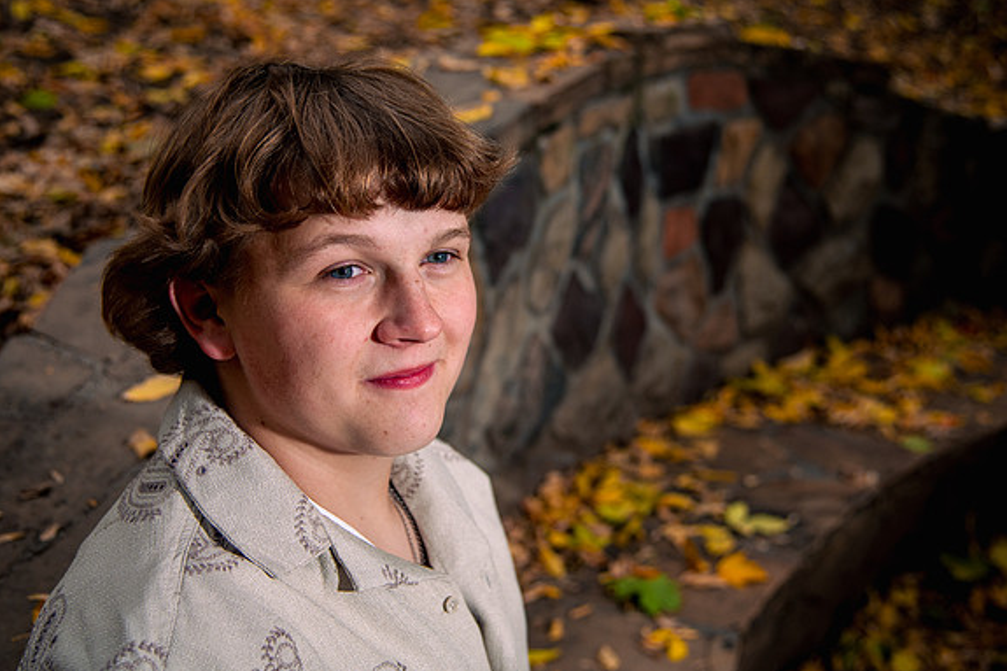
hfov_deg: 38.2
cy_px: 294
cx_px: 506
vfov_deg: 26.0
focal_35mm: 52
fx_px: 1454
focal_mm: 46
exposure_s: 1/160
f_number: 4
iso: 640
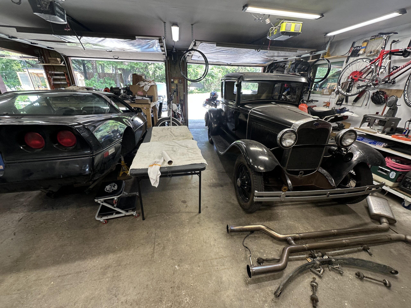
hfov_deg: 102.1
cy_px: 154
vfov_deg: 85.7
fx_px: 166
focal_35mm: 14
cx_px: 206
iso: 125
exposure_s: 1/120
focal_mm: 2.22
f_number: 2.2
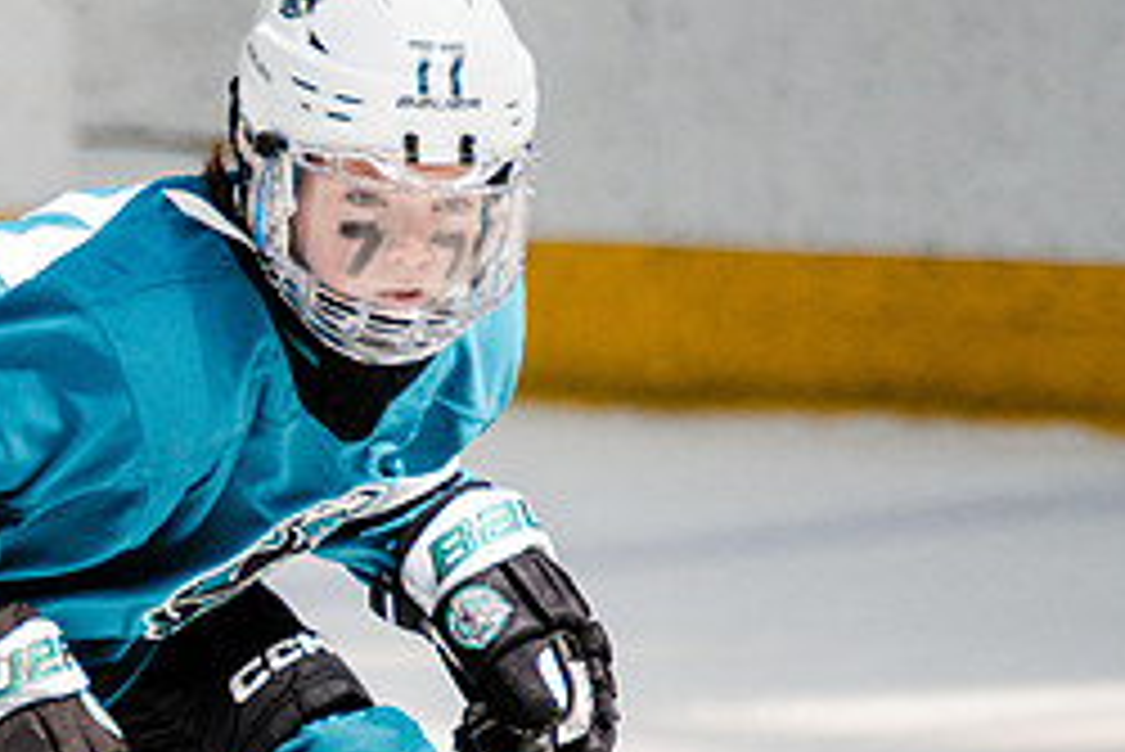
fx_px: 28422
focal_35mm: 909
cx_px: -303
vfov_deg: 1.5
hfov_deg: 2.3
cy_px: 975
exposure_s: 1/3200
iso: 1250
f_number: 3.2
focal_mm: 261
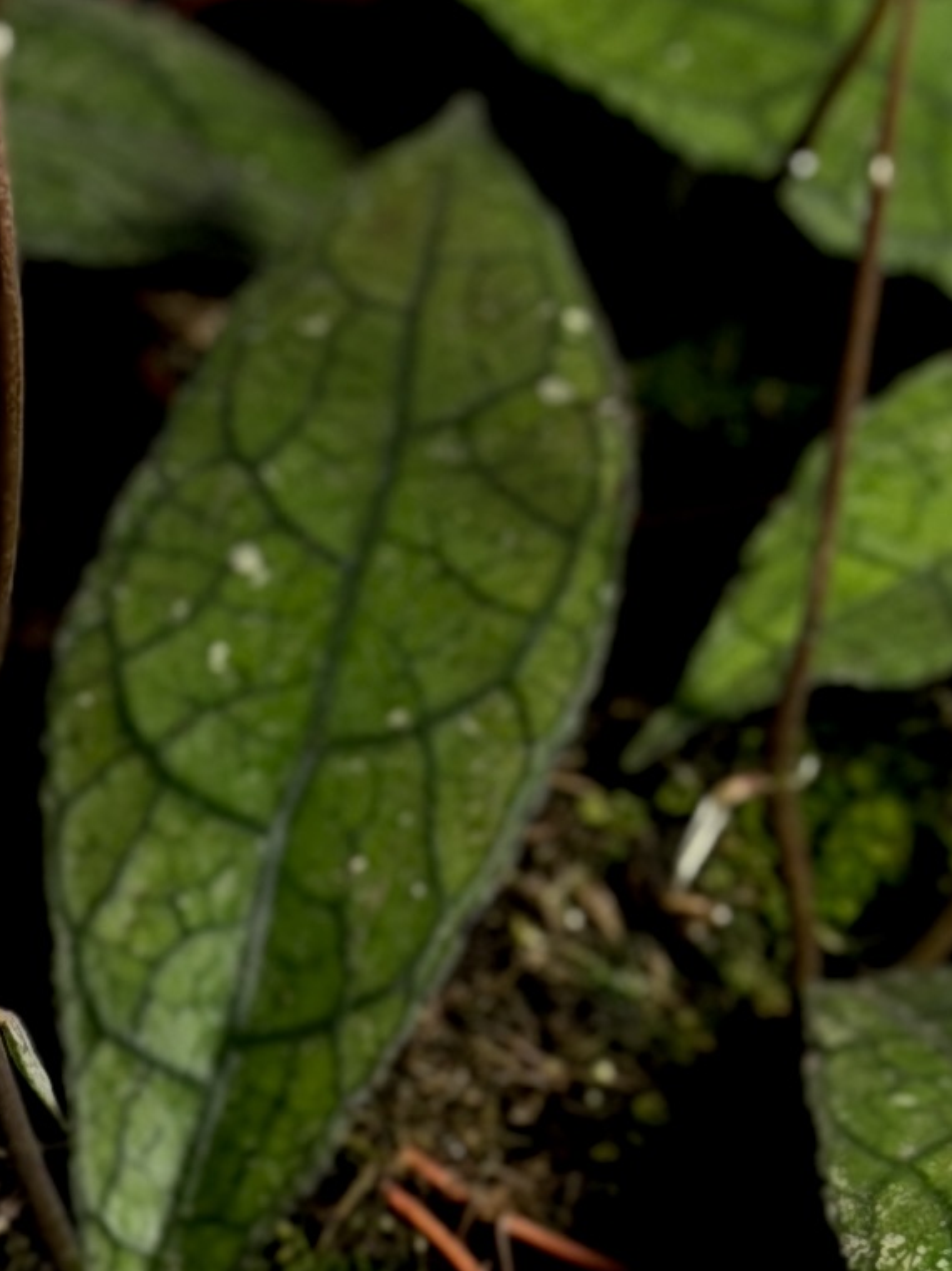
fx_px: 9319
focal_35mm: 254
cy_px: 474
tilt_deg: -12.3
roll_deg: +1.3
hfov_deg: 5.8
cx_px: 440
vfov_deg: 7.8
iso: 80
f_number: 1.78
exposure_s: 1/121
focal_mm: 6.76
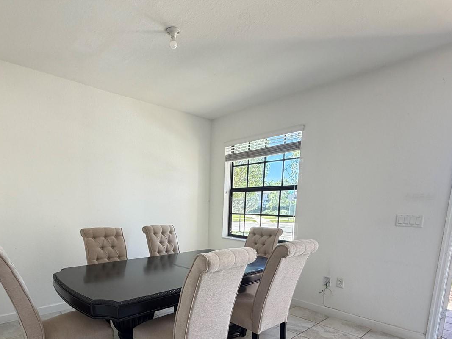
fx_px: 274
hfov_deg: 78.5
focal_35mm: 21
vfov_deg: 60.2
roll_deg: -0.5
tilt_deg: -9.3
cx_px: 193
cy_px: 252
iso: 320
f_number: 2.2
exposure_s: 1/113
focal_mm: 2.22
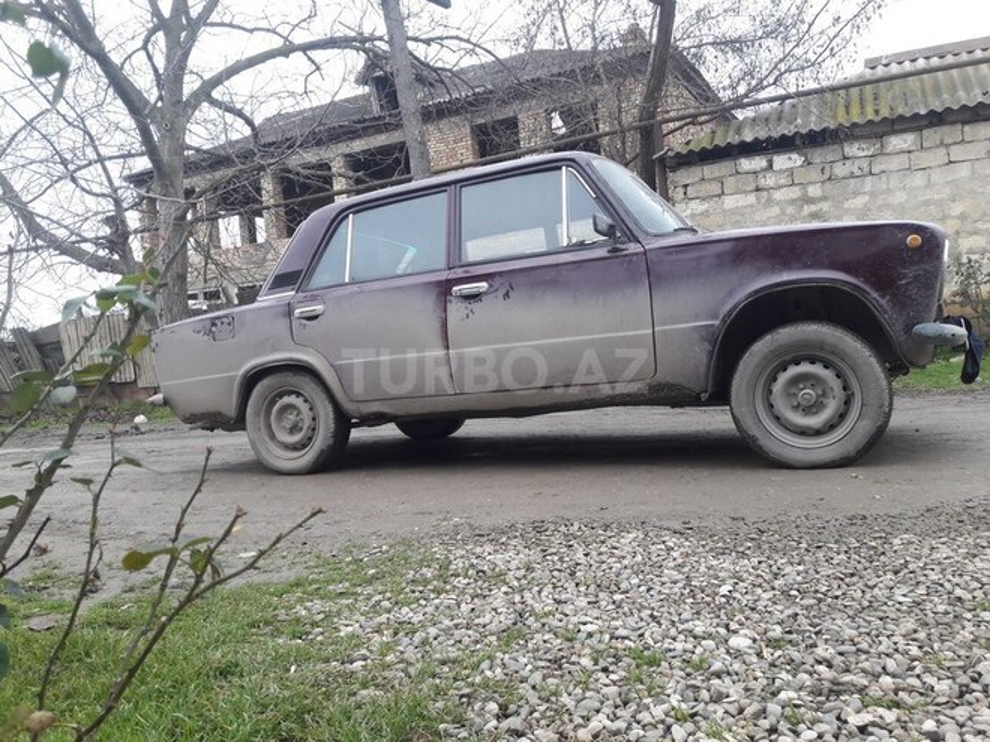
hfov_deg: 63.4
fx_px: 801
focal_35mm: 28
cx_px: 495
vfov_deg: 49.7
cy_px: 371
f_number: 1.9
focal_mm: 3.7
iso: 40
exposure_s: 1/118
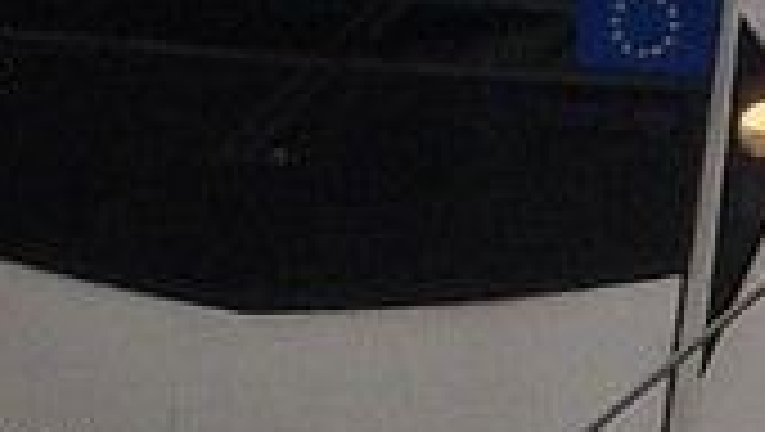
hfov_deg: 5.9
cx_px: 922
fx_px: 7370
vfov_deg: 3.3
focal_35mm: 363
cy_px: -464
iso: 80
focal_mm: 10
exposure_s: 1/400
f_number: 4.3
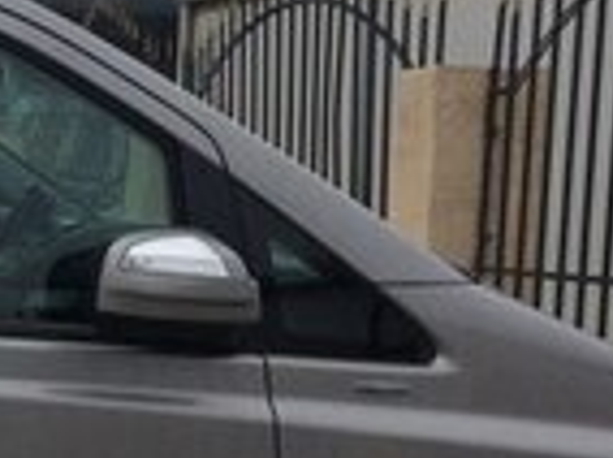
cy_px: 309
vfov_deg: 10.9
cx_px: -522
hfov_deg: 13.1
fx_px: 2387
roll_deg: -1.6
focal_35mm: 135
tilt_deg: -4.3
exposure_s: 1/1208
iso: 32
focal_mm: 4.15
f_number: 2.2
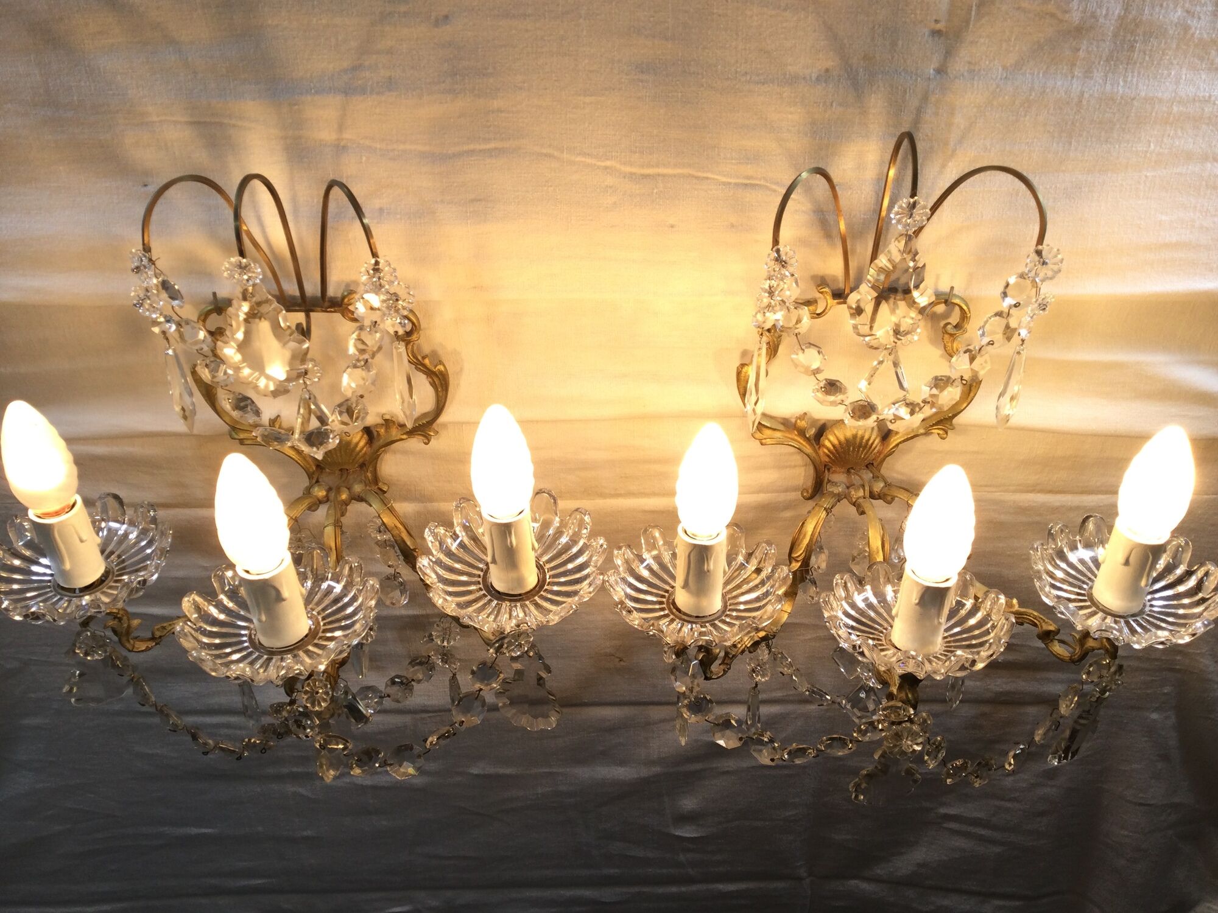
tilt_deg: -36.7
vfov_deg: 45.4
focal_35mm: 31
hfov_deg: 58.4
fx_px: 1091
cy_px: 456
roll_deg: +0.4
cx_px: 609
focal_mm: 3.3
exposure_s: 1/100
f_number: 2.4
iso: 25
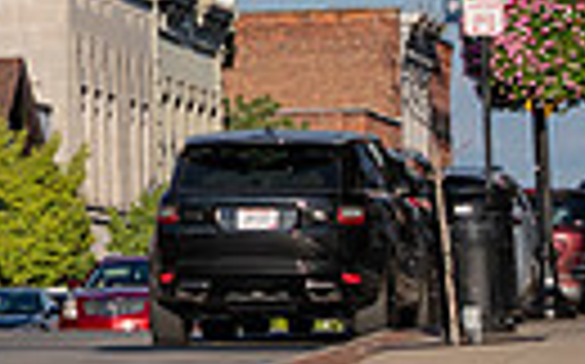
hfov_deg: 4.6
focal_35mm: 456
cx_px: -418
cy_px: -186
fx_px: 7264
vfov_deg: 2.9
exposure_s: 1/640
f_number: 5
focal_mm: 100
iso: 80
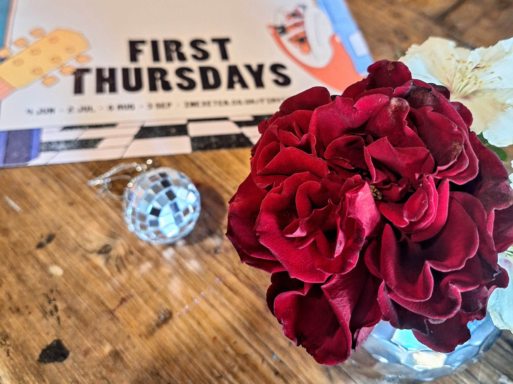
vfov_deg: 58.9
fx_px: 341
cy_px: 192
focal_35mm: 23
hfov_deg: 73.9
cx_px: 256
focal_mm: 5.54
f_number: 1.8
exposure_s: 1/33
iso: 200
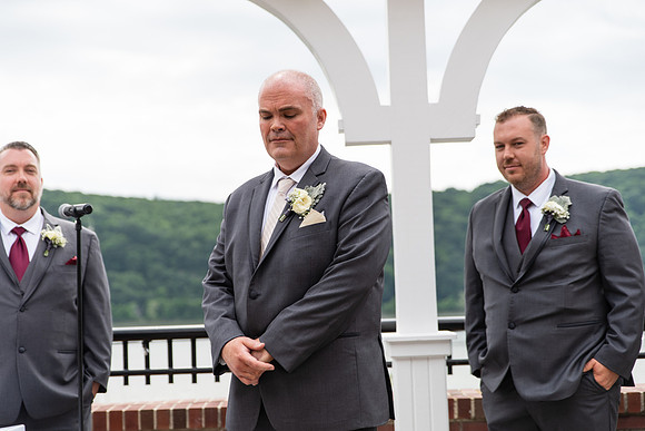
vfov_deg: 21.3
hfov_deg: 31.4
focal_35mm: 64
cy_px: 216
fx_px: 1147
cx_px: 322
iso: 125
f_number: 2.8
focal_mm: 64
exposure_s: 1/1600
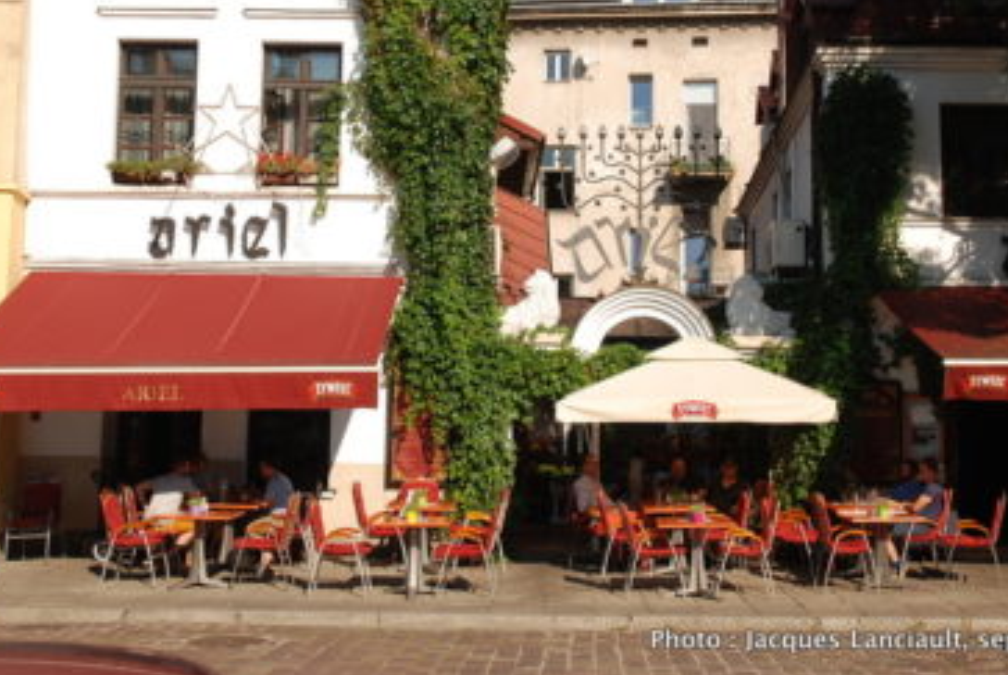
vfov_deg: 26.0
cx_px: 522
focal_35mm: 52
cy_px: 215
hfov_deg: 38.4
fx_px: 1449
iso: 100
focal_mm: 25
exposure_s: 1/250
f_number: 8
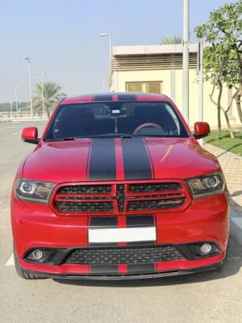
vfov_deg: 39.7
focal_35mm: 48
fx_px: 447
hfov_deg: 30.3
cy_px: 162
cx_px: 121
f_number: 1.78
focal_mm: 6.76
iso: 80
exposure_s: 1/5208
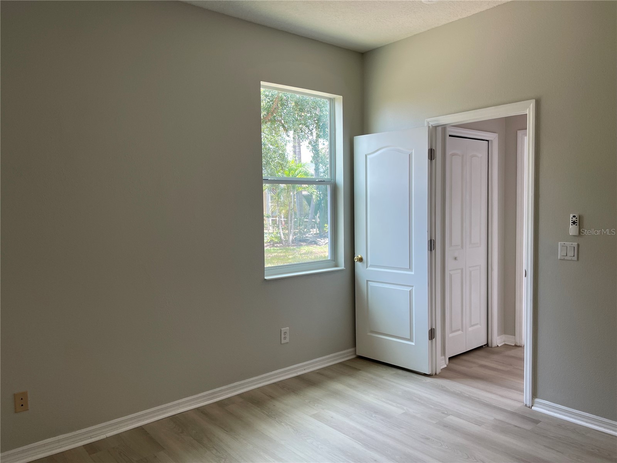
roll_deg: +1.1
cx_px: 308
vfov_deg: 53.1
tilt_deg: -4.5
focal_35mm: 26
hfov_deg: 67.3
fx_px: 463
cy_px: 232
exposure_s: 1/120
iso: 50
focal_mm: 4.2
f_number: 1.6
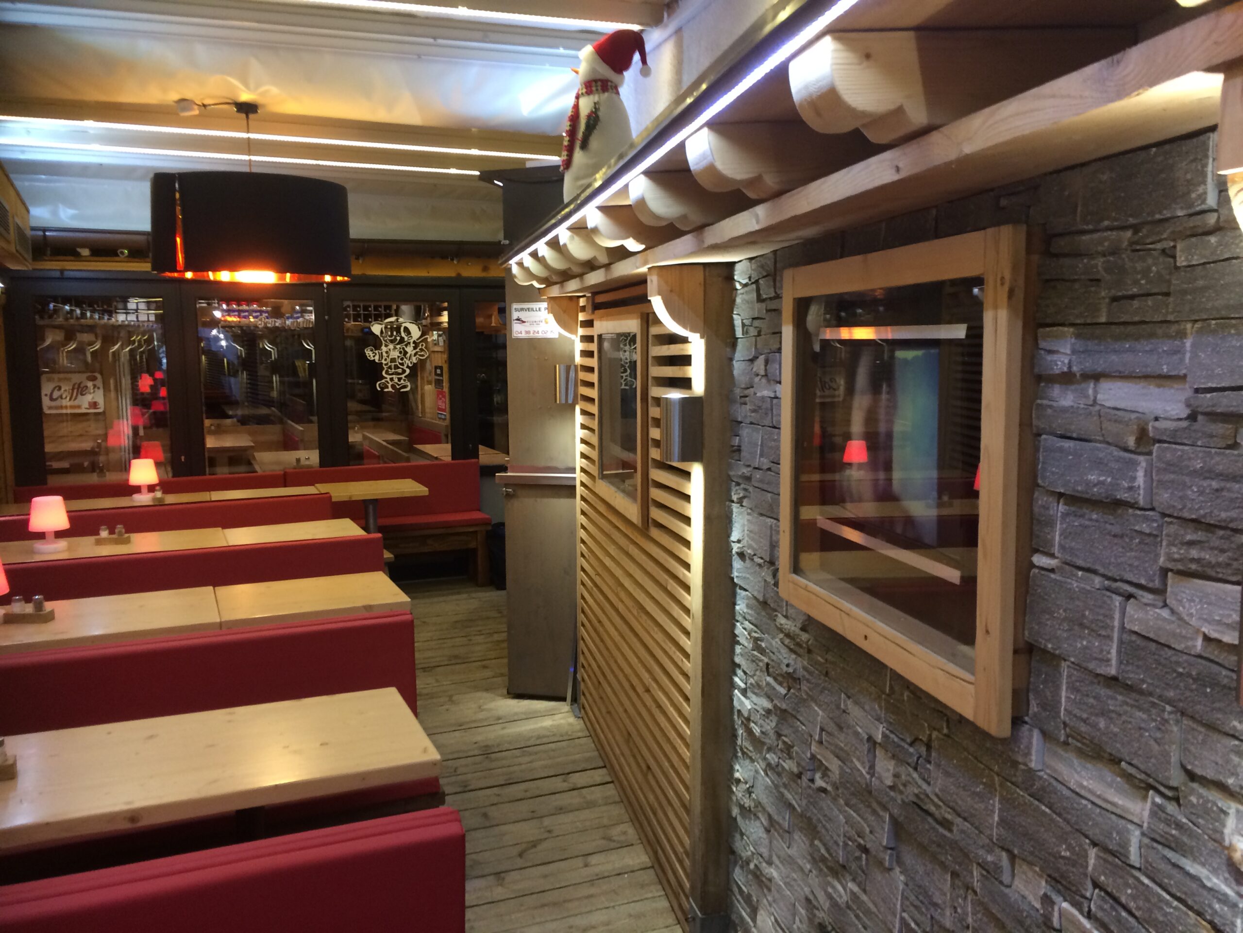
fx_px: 1041
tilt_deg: -7.6
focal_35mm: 29
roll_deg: +0.4
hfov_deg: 61.7
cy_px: 466
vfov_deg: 48.2
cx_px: 622
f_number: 2.2
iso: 125
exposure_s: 1/33
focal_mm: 4.15
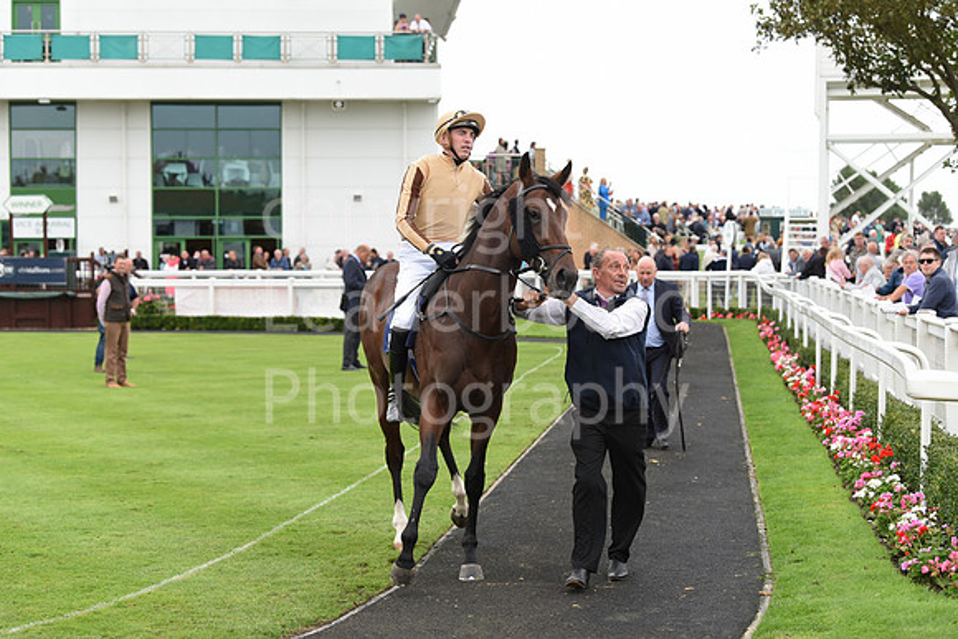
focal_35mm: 70
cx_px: 479
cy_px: 320
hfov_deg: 28.8
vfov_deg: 19.5
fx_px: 1863
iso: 640
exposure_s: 1/800
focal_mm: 70
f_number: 4.5
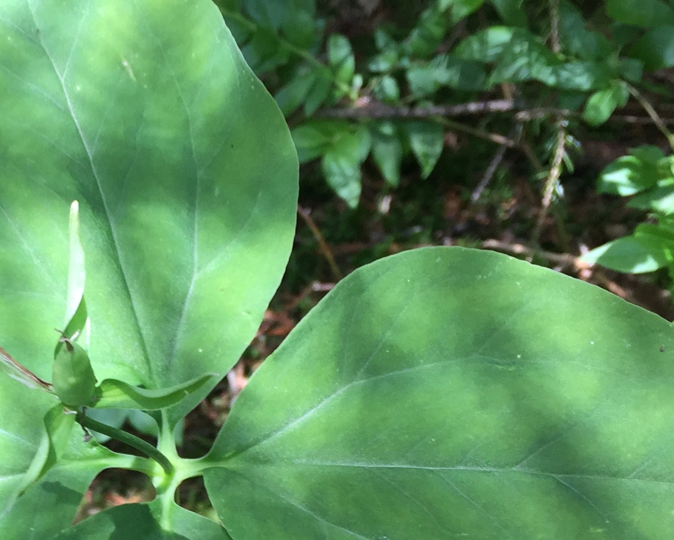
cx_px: 84
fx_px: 1437
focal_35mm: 72
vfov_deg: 20.8
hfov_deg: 25.7
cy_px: 500
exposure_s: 1/120
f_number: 2.2
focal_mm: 4.15
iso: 40
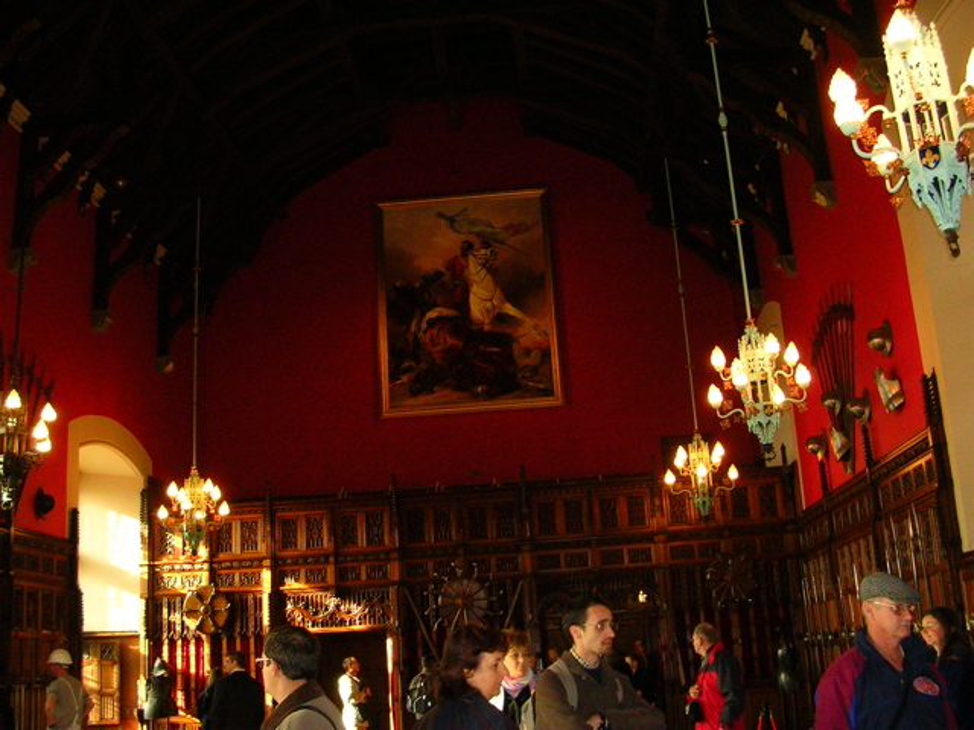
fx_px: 1069
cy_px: 365
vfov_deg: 37.7
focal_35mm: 38
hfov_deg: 49.0
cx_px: 487
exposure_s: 1/60.1
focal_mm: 5.8
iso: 200
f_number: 2.8
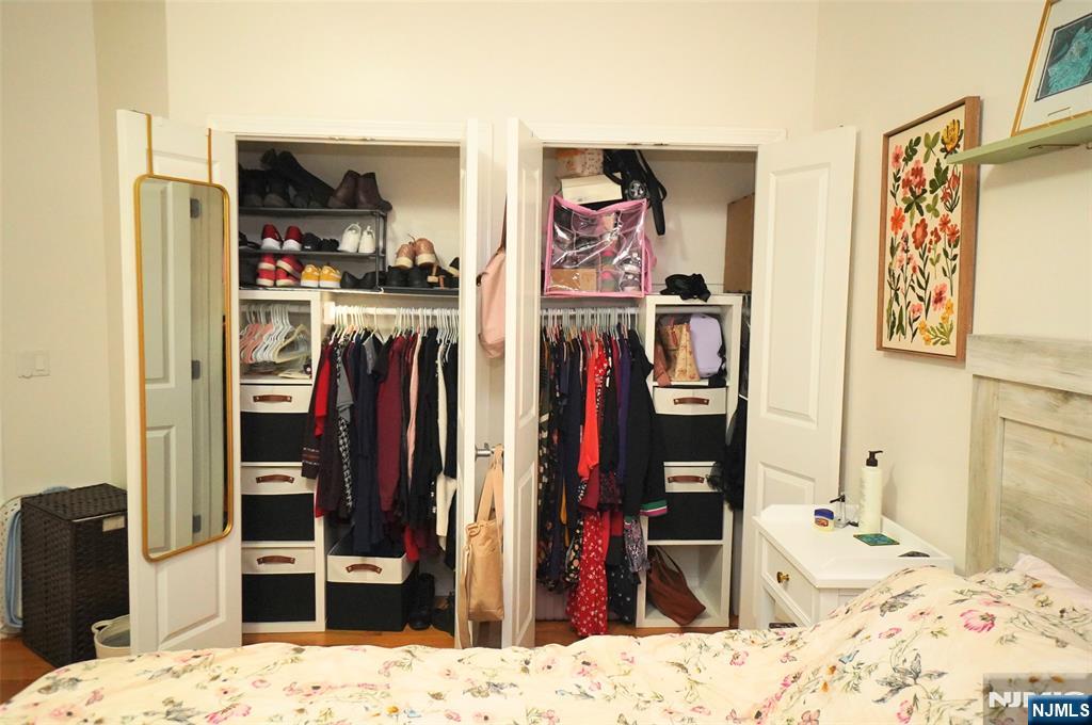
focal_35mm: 27
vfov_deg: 47.8
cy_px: 362
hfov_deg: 67.4
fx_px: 818
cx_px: 546
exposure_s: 1/160
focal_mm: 18
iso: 4000
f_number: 4
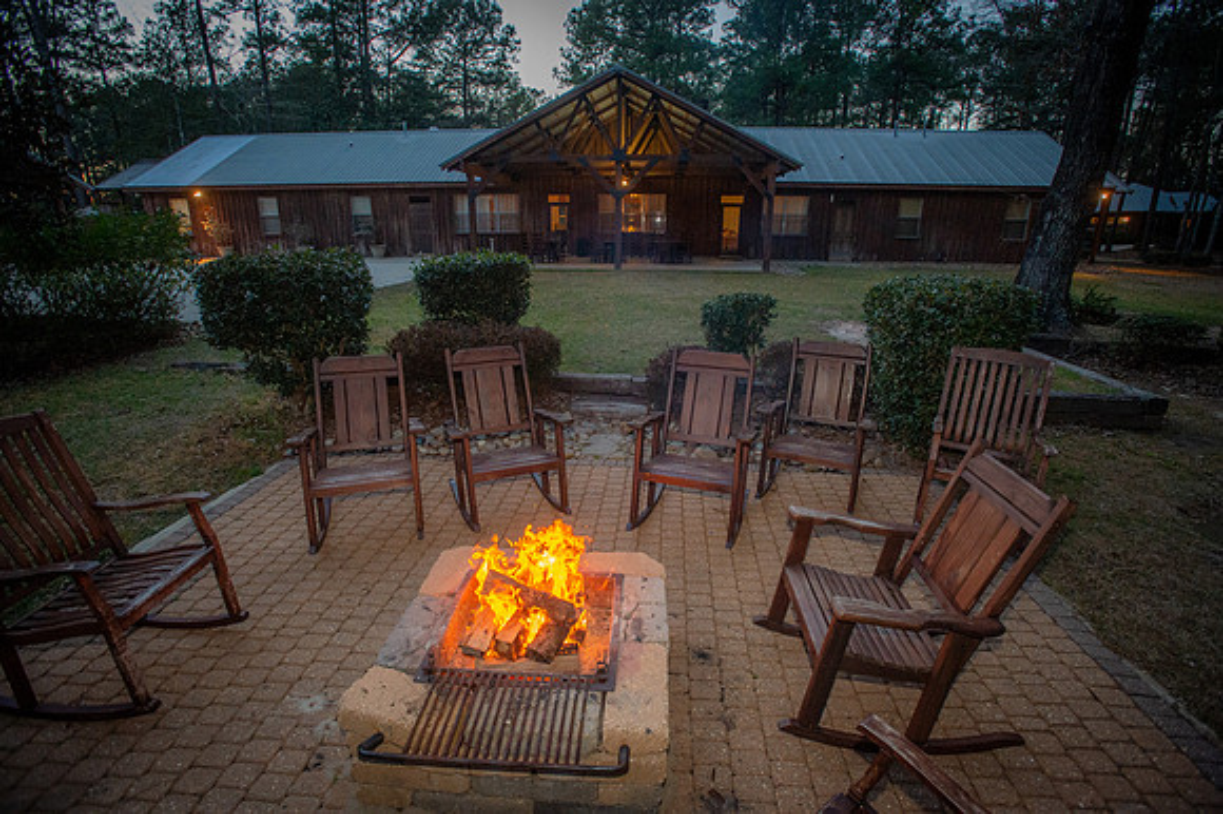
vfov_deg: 70.4
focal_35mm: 17
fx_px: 577
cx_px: 612
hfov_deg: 93.3
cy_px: 407
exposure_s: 1/200
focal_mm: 17
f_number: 4.5
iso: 4000
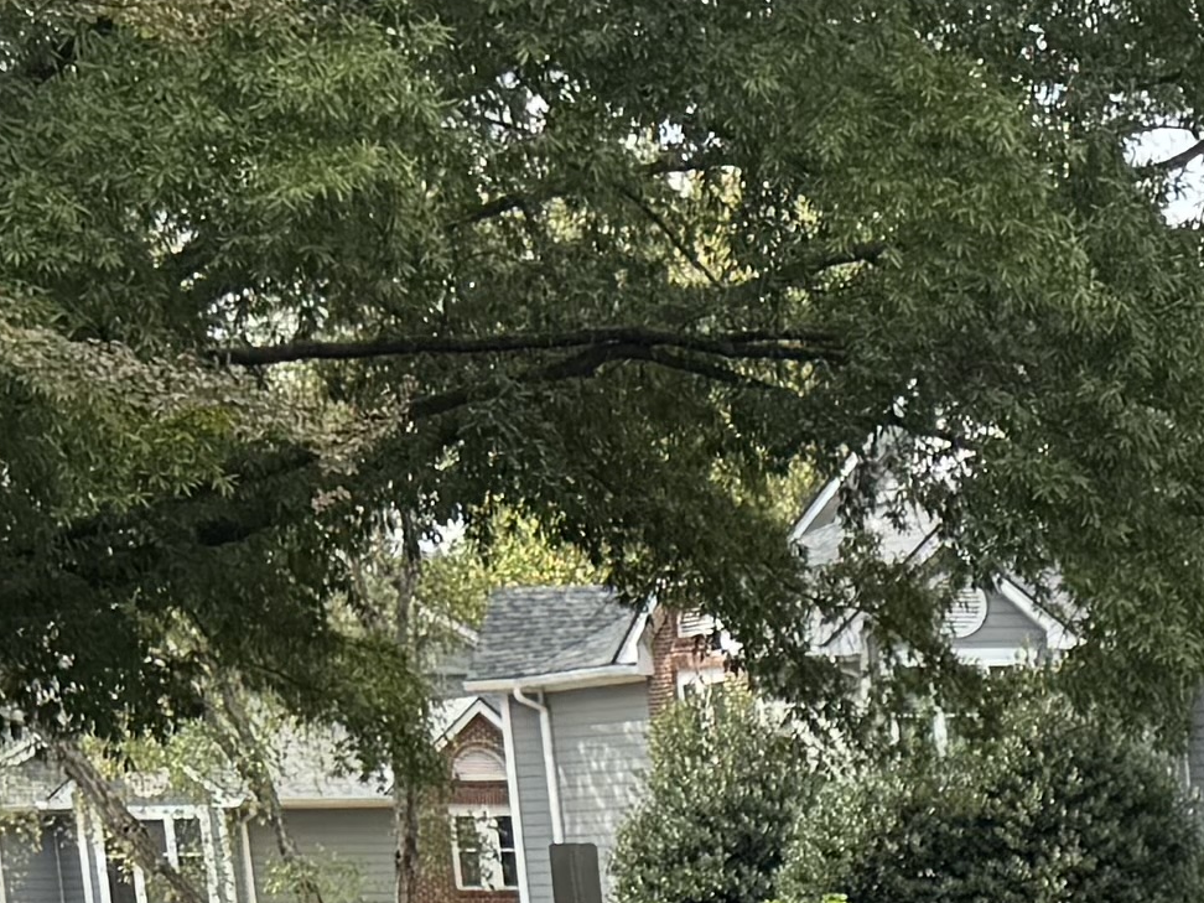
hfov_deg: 12.7
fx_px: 4904
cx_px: 2201
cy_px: 2122
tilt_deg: -14.2
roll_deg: +0.6
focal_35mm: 141
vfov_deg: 9.4
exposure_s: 1/639
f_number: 1.78
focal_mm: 6.76
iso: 80
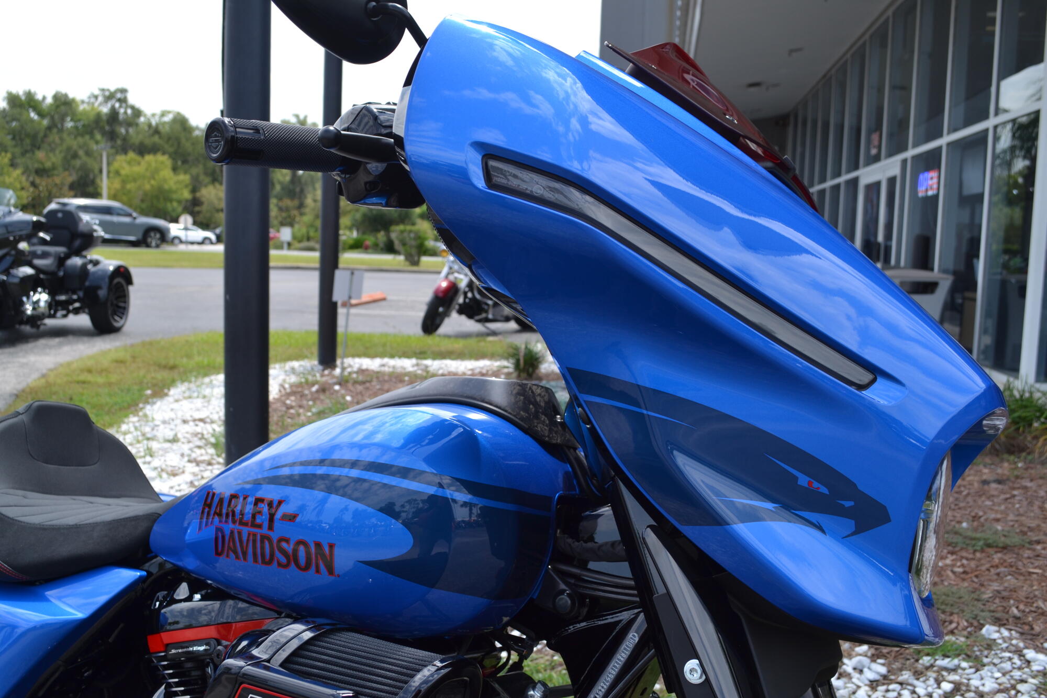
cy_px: 349
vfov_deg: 40.0
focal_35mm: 33
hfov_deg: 57.2
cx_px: 524
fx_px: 960
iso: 100
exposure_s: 1/160
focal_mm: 22
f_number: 6.3
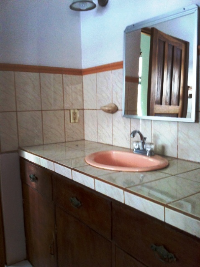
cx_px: 100
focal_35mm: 35
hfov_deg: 40.6
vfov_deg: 52.7
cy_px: 134
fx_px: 270
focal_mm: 3.85
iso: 200
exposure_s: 1/17
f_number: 2.8
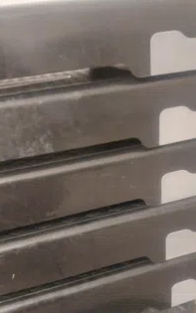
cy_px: 189
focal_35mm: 35
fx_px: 299
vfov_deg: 54.9
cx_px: 108
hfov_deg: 36.3
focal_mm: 4
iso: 1250
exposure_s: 1/25
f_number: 1.8
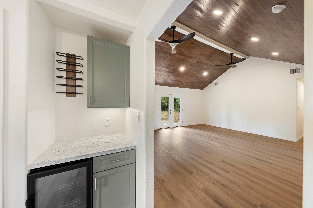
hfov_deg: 112.6
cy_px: 104
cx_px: 156
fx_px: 104
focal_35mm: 12
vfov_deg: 90.0
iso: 100
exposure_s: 1
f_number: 8
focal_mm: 12
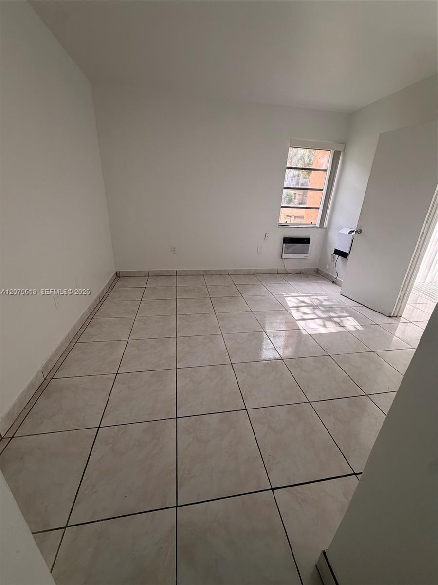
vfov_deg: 102.1
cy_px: 292
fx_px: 236
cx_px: 219
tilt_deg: -22.2
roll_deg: -2.4
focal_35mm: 14
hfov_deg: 85.7
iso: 80
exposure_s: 1/120
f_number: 2.2
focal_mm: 2.22
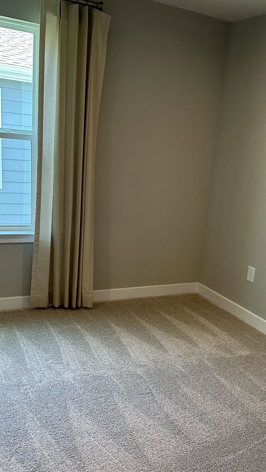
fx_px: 451
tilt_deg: -15.1
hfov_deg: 32.6
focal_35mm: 36
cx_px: 173
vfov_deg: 55.1
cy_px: 270
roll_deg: -6.3
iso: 200
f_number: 1.78
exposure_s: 1/120
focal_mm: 6.86
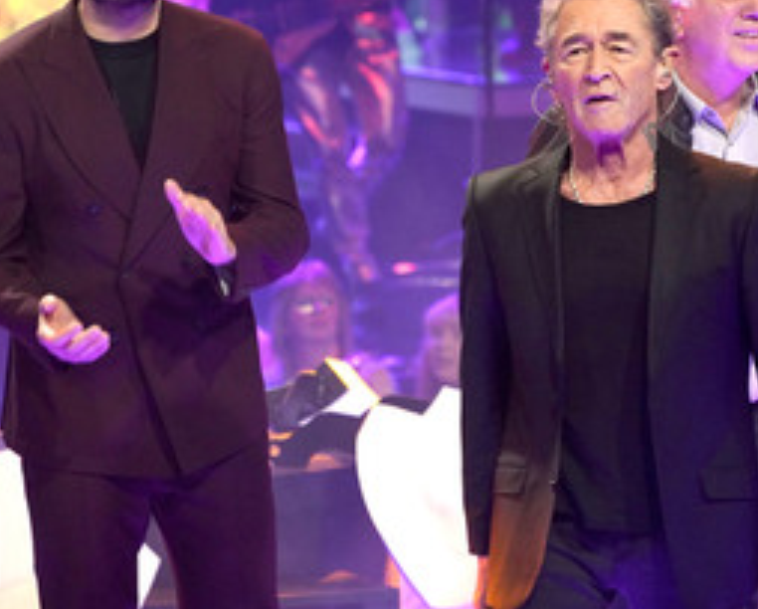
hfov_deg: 6.9
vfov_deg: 5.5
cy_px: 176
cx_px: 601
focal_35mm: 281
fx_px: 6314
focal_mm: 169
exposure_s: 1/160
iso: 3200
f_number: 5.6
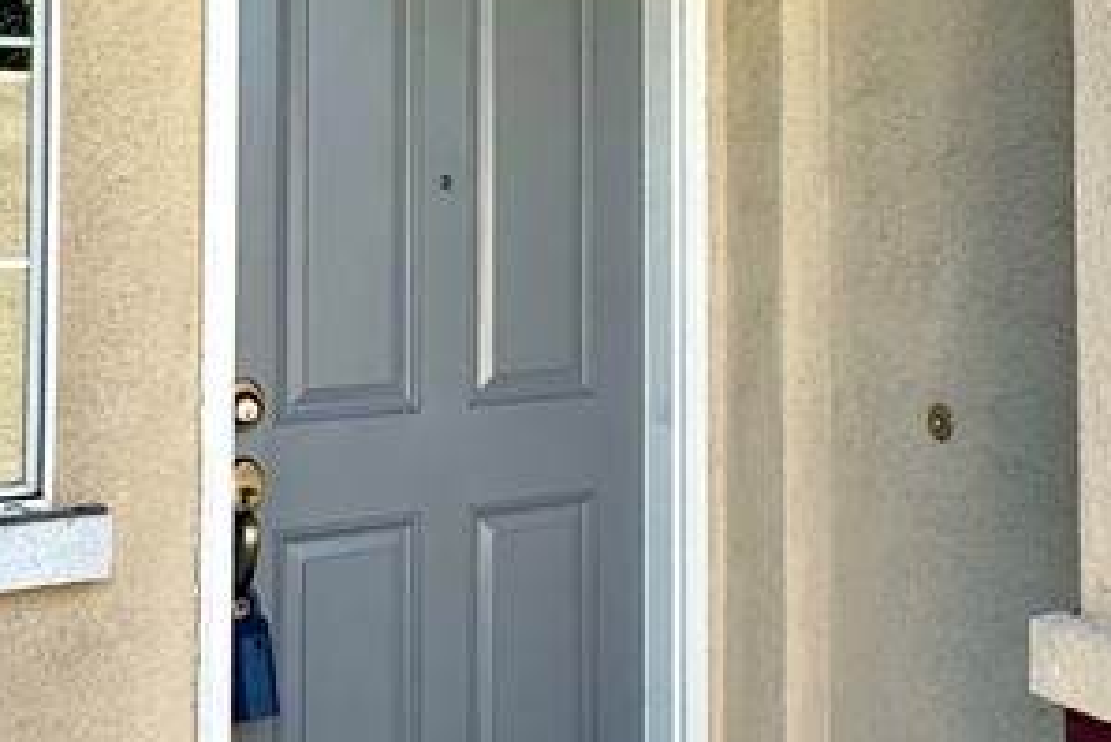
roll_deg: +2.2
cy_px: 86
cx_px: 667
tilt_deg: +4.5
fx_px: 1544
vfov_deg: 26.2
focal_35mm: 50
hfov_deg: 39.4
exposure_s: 1/290
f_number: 2.2
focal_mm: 2.22
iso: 40
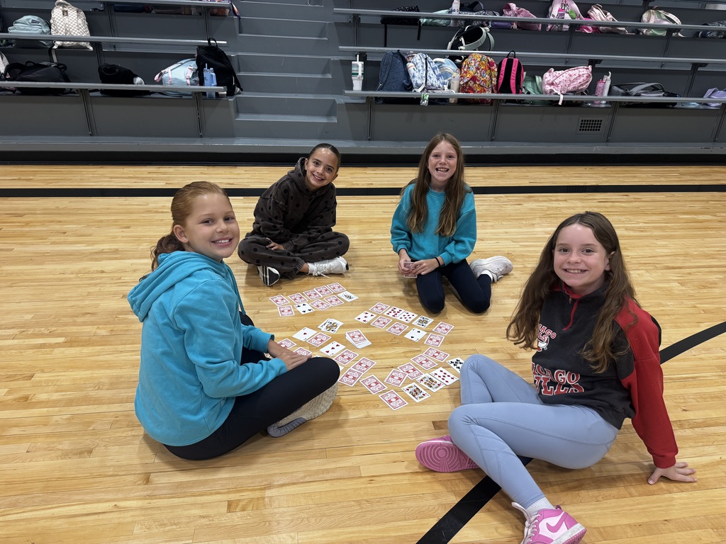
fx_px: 503
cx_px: 363
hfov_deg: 71.6
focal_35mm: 24
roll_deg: -1.9
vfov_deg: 56.8
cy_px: 272
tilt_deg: -26.2
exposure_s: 1/120
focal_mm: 6.76
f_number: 1.78
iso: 160
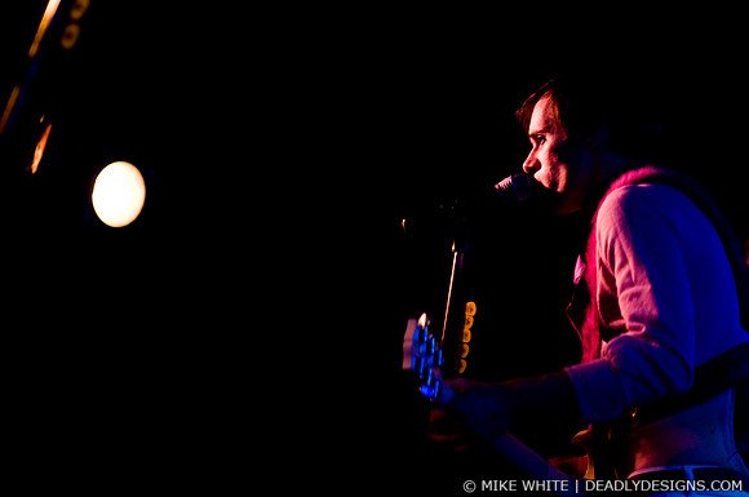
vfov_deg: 13.0
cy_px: 248
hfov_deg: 19.5
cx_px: 374
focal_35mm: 105
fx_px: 2182
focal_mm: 70
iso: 1250
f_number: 2.8
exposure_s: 1/80
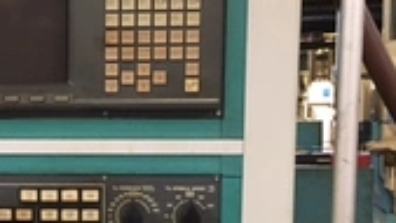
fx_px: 787
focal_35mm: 75
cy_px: 192
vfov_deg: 15.9
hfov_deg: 27.4
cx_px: 56
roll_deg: +1.4
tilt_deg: -6.1
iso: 200
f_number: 2.2
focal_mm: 4.15
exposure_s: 1/30
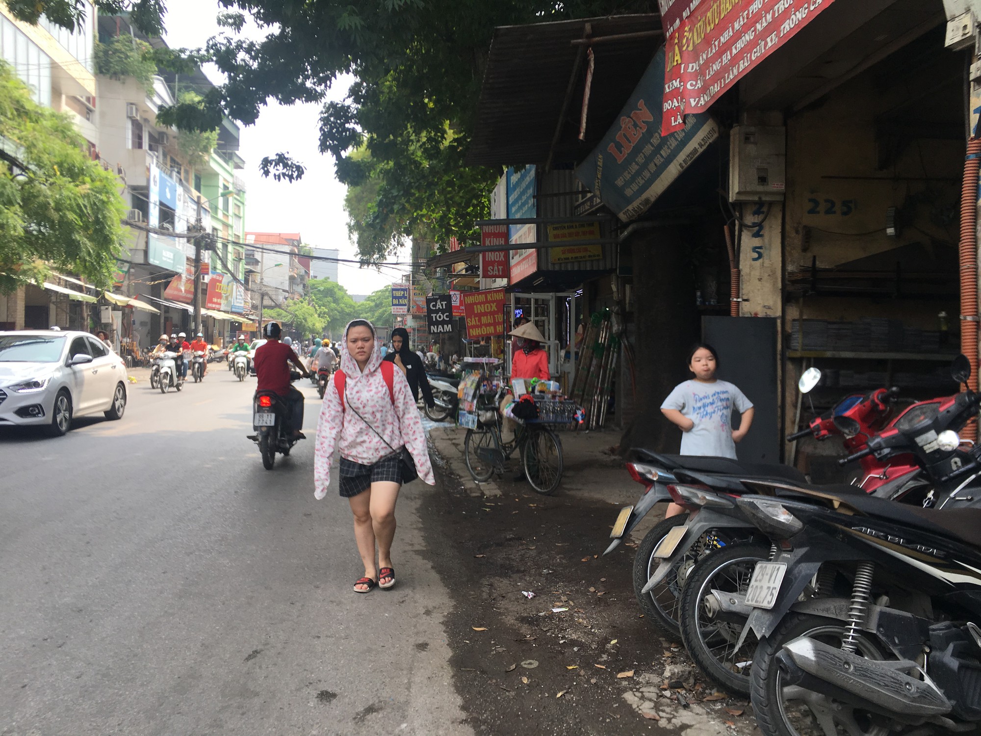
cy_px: 368
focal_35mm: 29
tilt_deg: -0.9
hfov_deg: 61.7
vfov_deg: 48.2
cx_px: 490
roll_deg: -0.7
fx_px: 822
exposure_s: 1/437
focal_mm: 4.15
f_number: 2.2
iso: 25
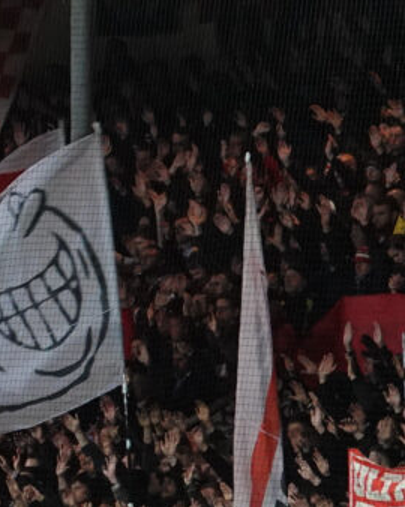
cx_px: -663
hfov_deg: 2.2
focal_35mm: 684
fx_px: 10258
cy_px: 356
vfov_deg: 2.8
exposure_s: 1/80
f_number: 4
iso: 800
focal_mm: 56.39
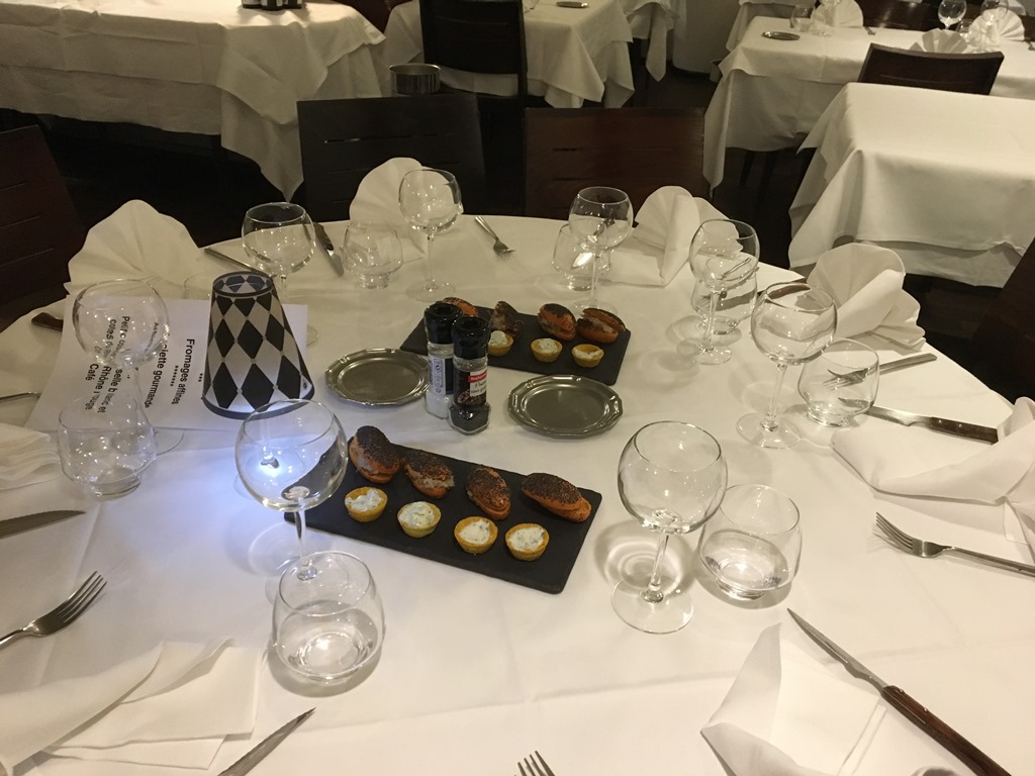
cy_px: 388
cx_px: 518
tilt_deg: -33.0
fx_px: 867
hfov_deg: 61.7
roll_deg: -3.7
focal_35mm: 29
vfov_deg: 48.2
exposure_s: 1/25
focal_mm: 4.15
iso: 200
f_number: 2.2
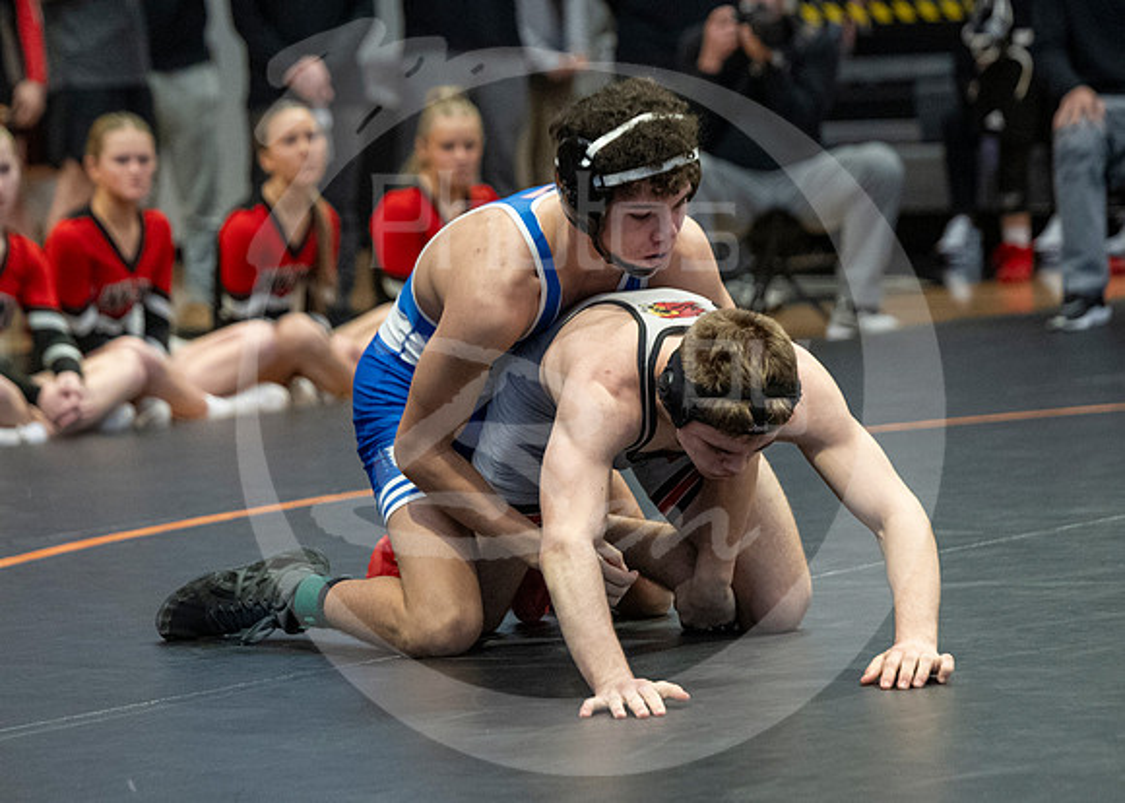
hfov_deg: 12.6
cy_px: 590
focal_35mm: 160
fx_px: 5100
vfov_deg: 9.0
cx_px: 434
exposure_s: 1/1000
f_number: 2.8
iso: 3200
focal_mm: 85
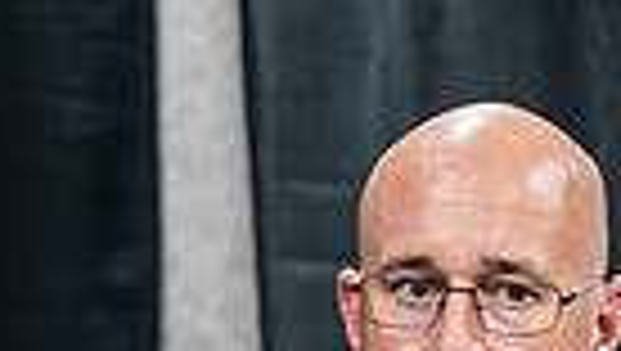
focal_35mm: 931
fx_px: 15348
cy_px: 476
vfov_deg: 1.3
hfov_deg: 2.3
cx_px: 417
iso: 800
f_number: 3.2
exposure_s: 1/200
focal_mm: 200
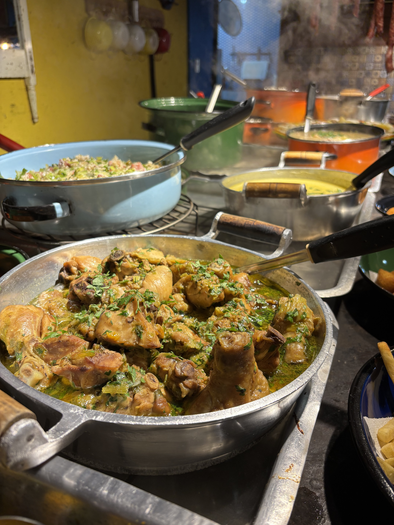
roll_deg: -0.1
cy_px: 262
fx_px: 395
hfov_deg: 53.1
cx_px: 197
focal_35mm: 26
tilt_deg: -24.6
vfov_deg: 67.3
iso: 64
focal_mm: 5.96
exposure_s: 1/60
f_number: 1.6
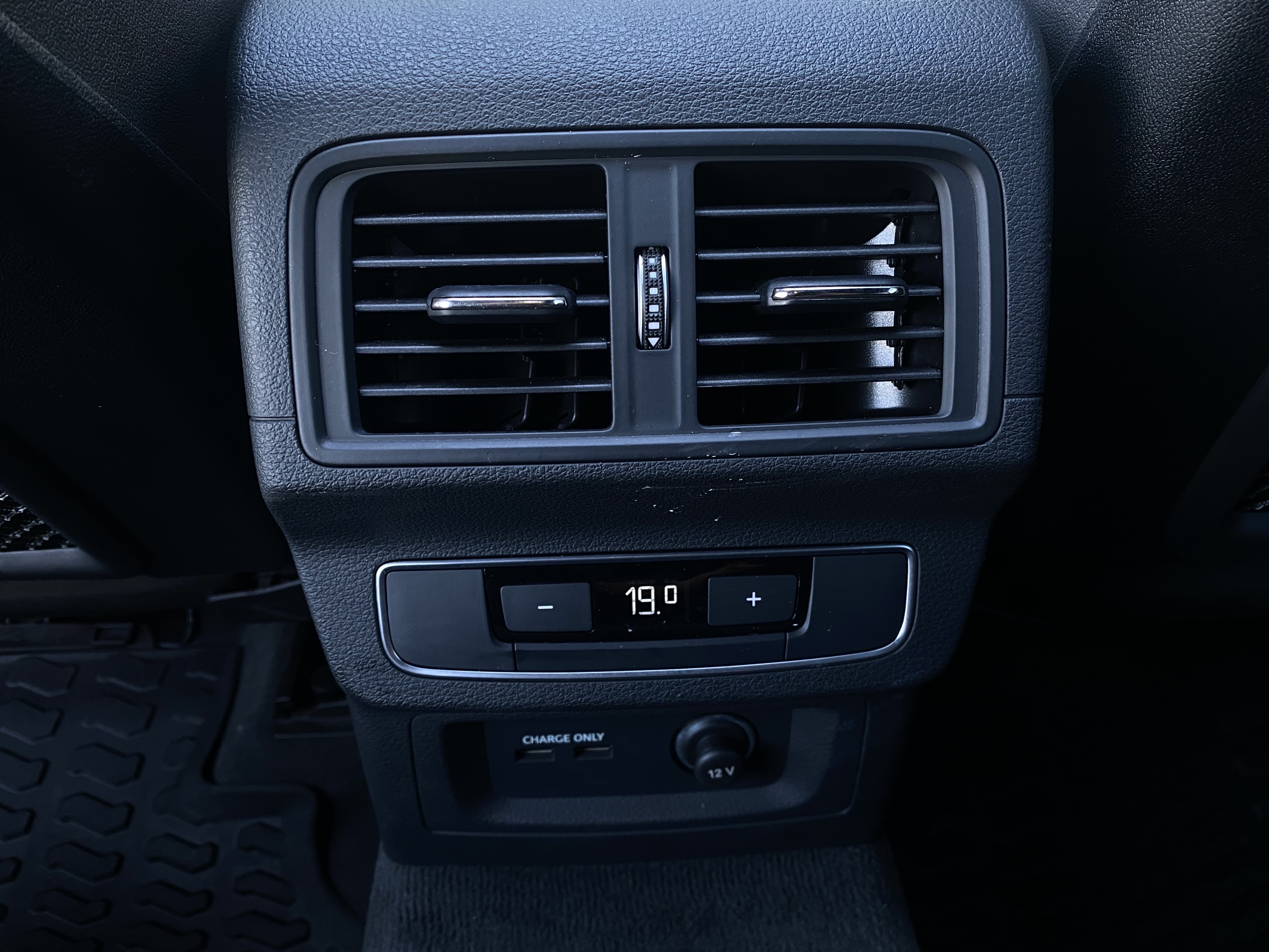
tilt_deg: -39.8
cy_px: 476
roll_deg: +2.1
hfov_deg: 67.3
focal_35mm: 26
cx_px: 634
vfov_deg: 53.1
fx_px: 953
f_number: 1.8
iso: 160
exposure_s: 1/60
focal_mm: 4.25
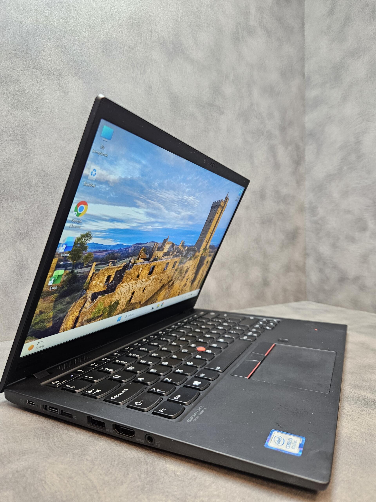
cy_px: 251
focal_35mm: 23
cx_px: 188
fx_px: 333
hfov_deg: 58.9
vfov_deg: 73.9
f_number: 1.8
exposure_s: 1/100
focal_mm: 5.4
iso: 320
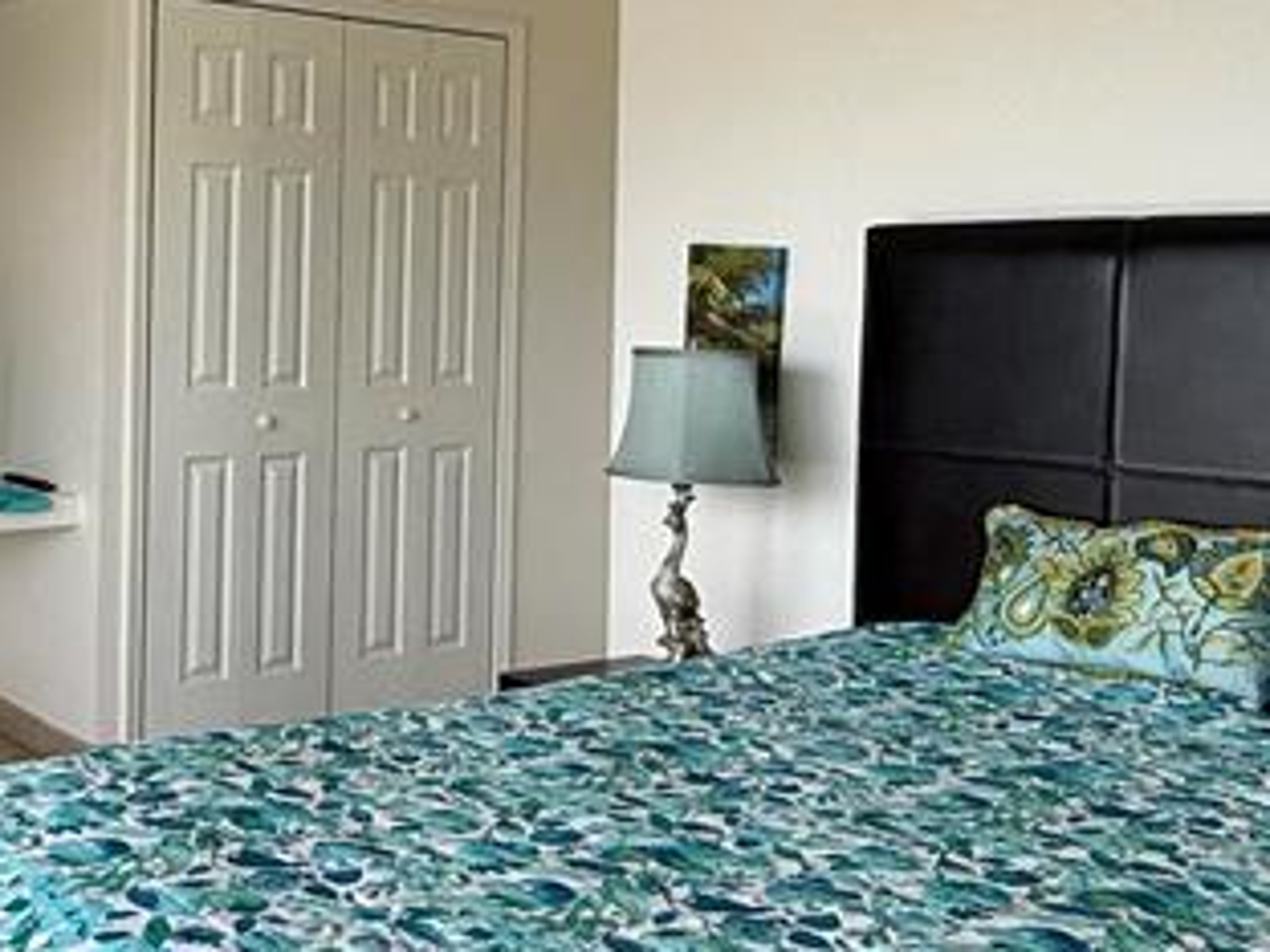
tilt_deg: -0.4
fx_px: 1688
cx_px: 244
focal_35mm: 46
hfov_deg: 39.5
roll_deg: -1.0
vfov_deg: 31.3
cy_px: 321
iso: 64
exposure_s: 1/307
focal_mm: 2.22
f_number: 2.2
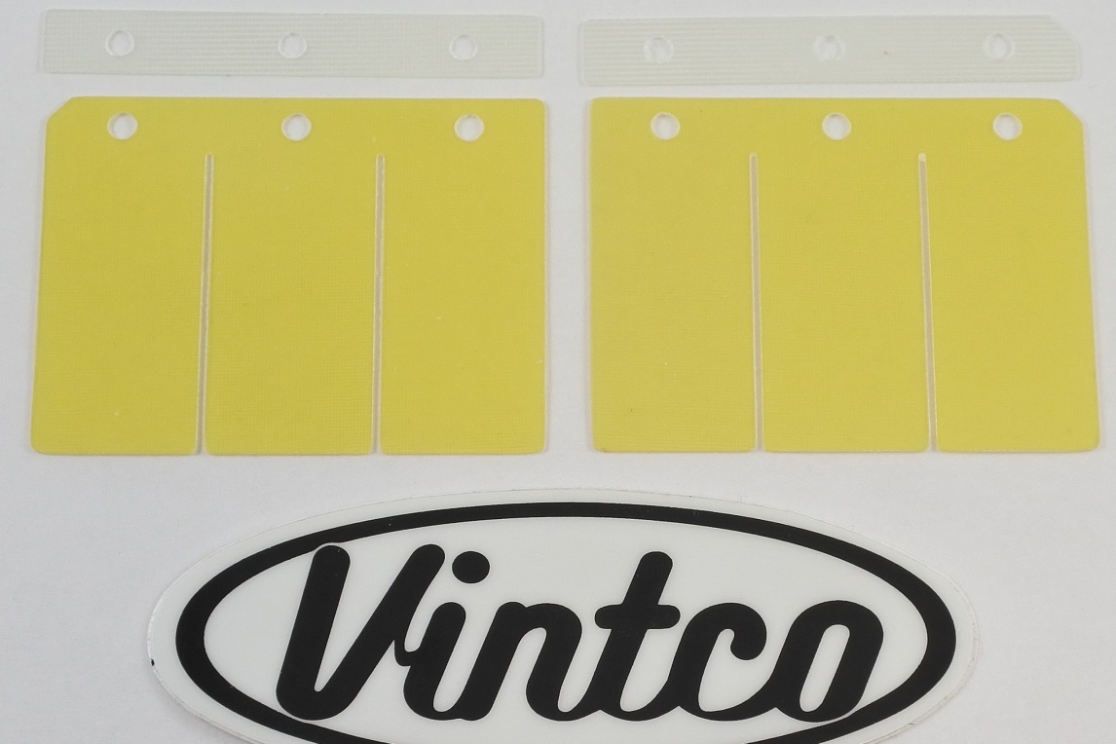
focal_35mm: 61
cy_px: 292
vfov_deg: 22.2
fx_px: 1891
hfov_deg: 32.9
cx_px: 561
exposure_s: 1/200
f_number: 4.2
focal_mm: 15
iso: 400
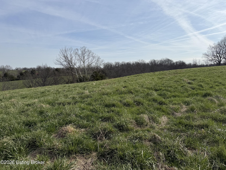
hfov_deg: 71.6
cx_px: 113
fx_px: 157
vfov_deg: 56.8
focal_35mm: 24
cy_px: 85
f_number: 1.78
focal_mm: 6.76
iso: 80
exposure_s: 1/7353
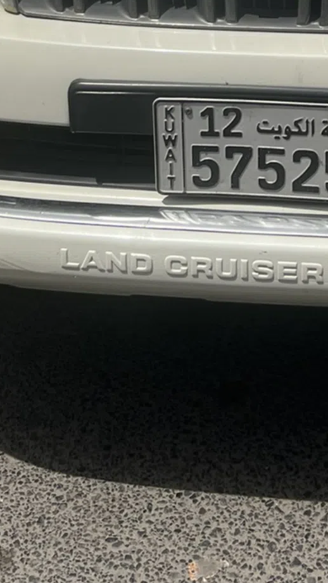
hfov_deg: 14.6
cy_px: -116
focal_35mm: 82
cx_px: 305
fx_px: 1268
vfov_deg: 23.6
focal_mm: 5.7
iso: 50
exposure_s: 1/10309
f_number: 1.5
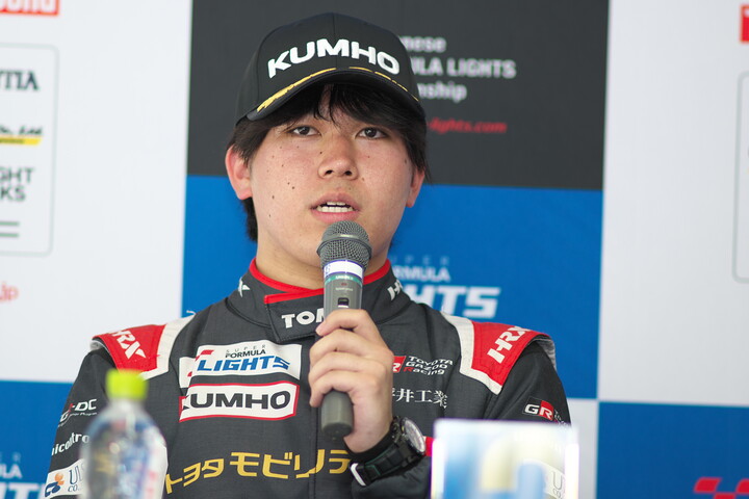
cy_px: 250
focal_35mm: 202
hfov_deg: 10.2
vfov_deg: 6.8
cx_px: 374
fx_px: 4213
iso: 200
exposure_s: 1/200
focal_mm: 135
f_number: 2
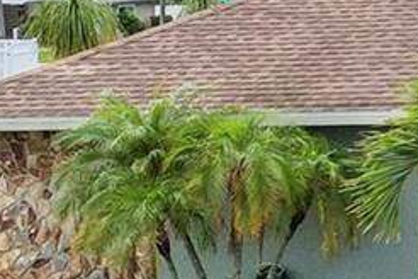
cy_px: 189
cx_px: 1025
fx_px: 1660
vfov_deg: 9.6
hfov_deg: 11.6
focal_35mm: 143
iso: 100
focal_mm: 8.4
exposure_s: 1/320
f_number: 2.8
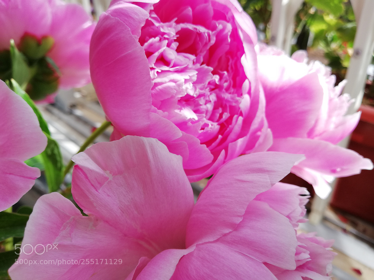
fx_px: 292
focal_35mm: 27
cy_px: 140
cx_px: 187
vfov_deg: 51.4
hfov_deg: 65.3
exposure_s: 1/264
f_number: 2.2
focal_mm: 3.81
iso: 50
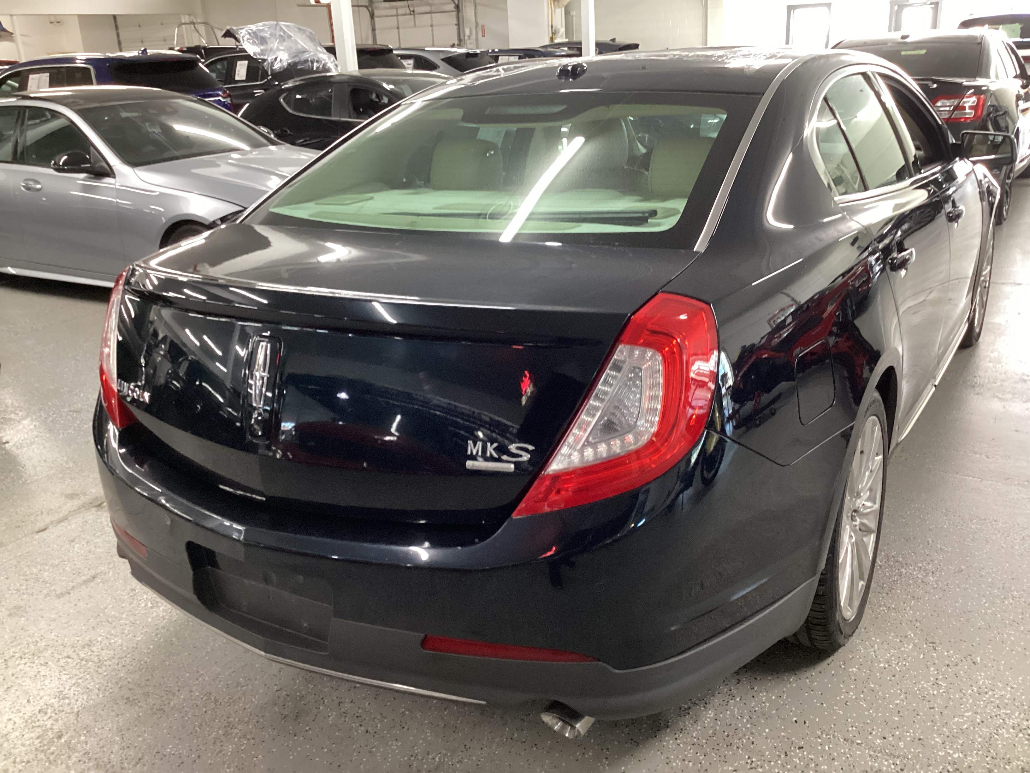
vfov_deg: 45.4
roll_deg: +2.5
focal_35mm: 31
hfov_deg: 58.4
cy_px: 386
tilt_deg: -21.7
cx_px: 515
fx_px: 922
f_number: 2.4
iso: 400
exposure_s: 1/50
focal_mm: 3.3
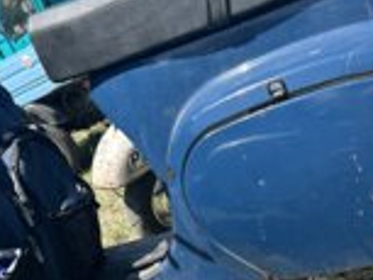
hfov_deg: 28.5
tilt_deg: -13.2
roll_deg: +25.4
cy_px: 202
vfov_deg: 21.5
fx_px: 733
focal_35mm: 68
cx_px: 188
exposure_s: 1/1377
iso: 50
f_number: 1.5
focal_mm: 5.7
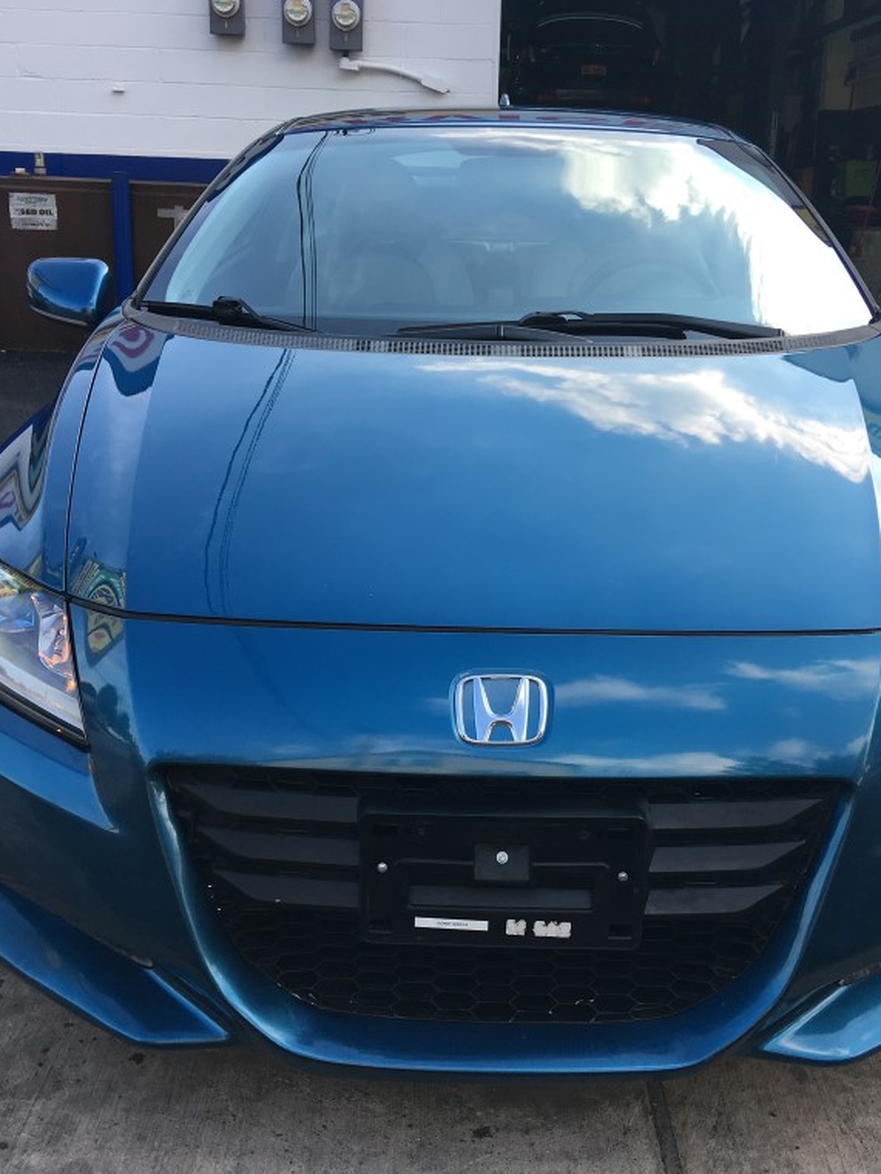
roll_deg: -1.5
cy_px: 586
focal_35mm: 39
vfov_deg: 47.9
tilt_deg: -14.8
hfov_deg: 36.8
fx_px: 1323
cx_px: 472
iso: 25
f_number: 2.2
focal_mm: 4.15
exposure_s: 1/326
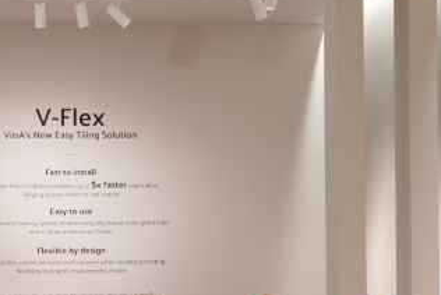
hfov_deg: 20.7
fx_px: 1176
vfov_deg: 14.1
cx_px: 29
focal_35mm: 96
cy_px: 262
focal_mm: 36
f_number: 2.8
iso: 640
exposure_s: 1/200
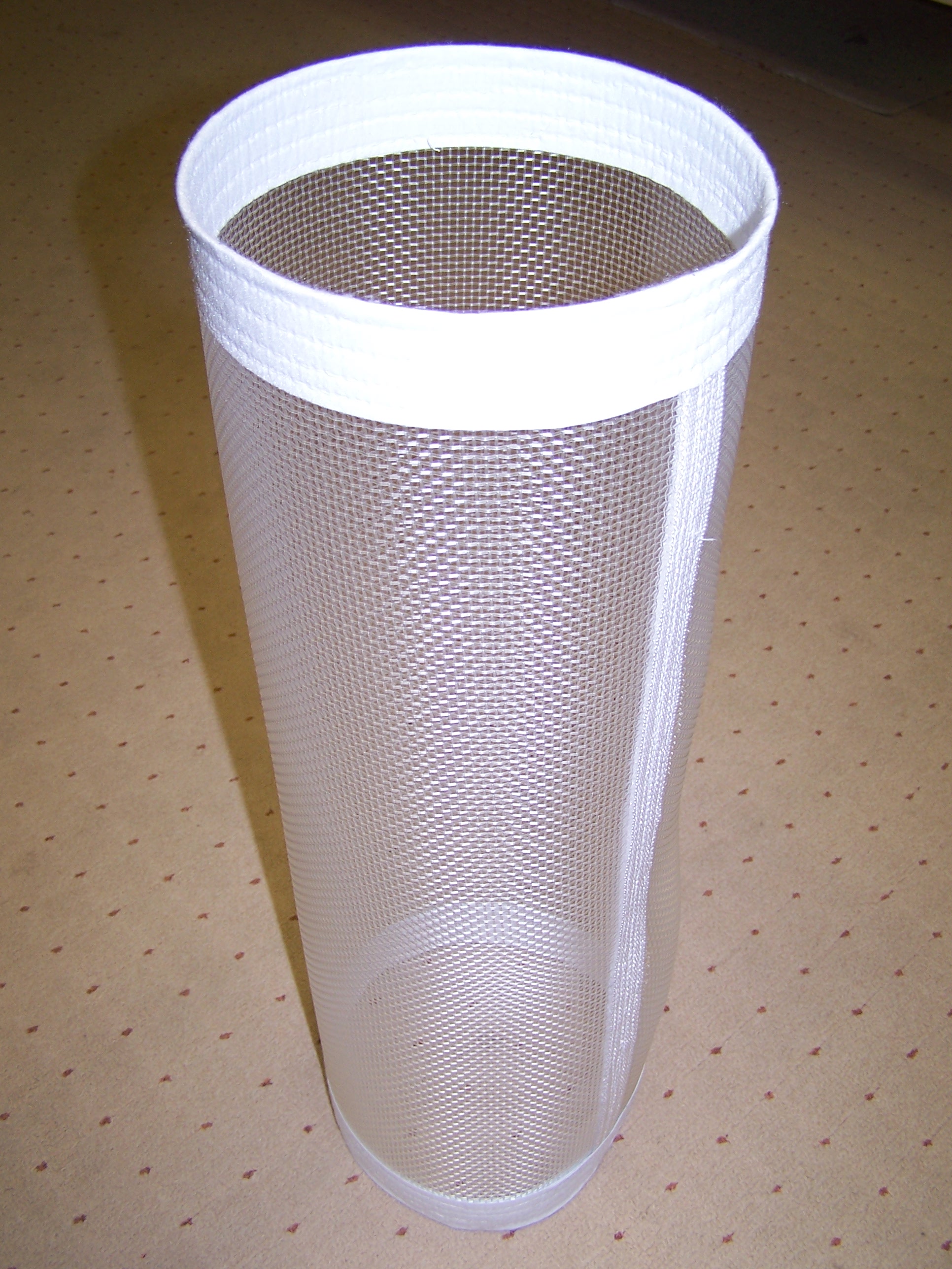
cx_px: 476
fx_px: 1393
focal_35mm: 38
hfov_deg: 37.7
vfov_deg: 49.0
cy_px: 634
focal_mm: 6.3
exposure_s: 1/60
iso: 80
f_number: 2.8
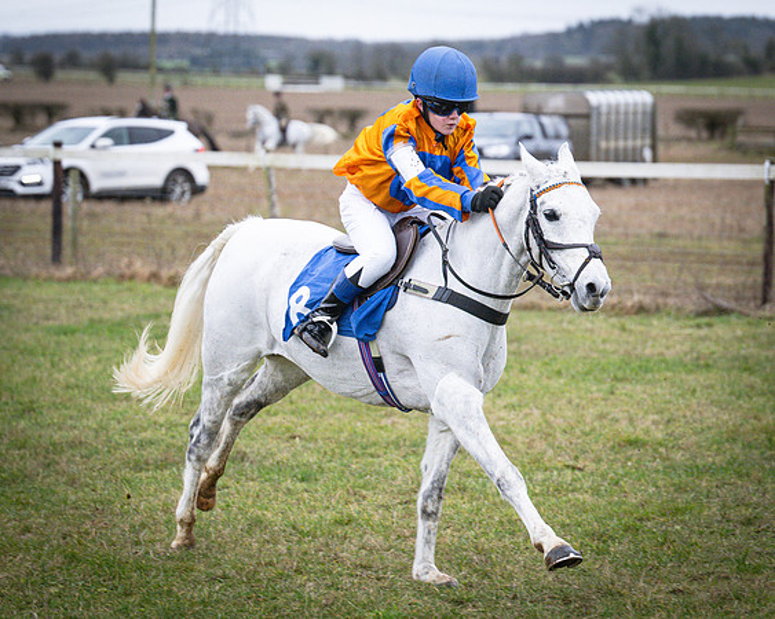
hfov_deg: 11.9
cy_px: 268
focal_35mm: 162
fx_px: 3719
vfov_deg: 9.5
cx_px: 371
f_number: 2.8
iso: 1600
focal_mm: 85
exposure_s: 1/1000
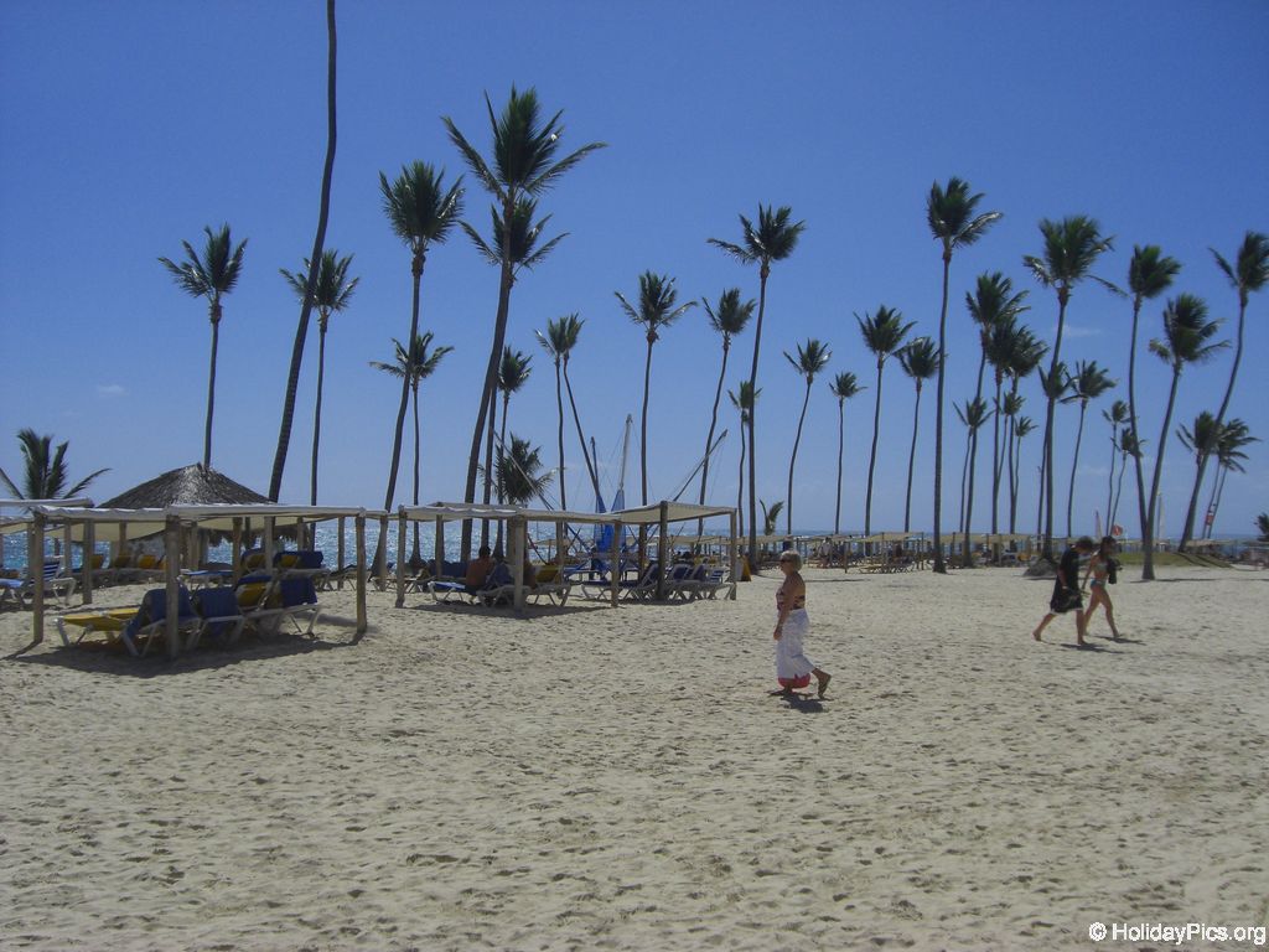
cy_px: 476
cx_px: 634
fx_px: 1393
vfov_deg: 37.7
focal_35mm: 38
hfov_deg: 49.0
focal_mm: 6.2
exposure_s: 1/500
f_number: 8
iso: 64
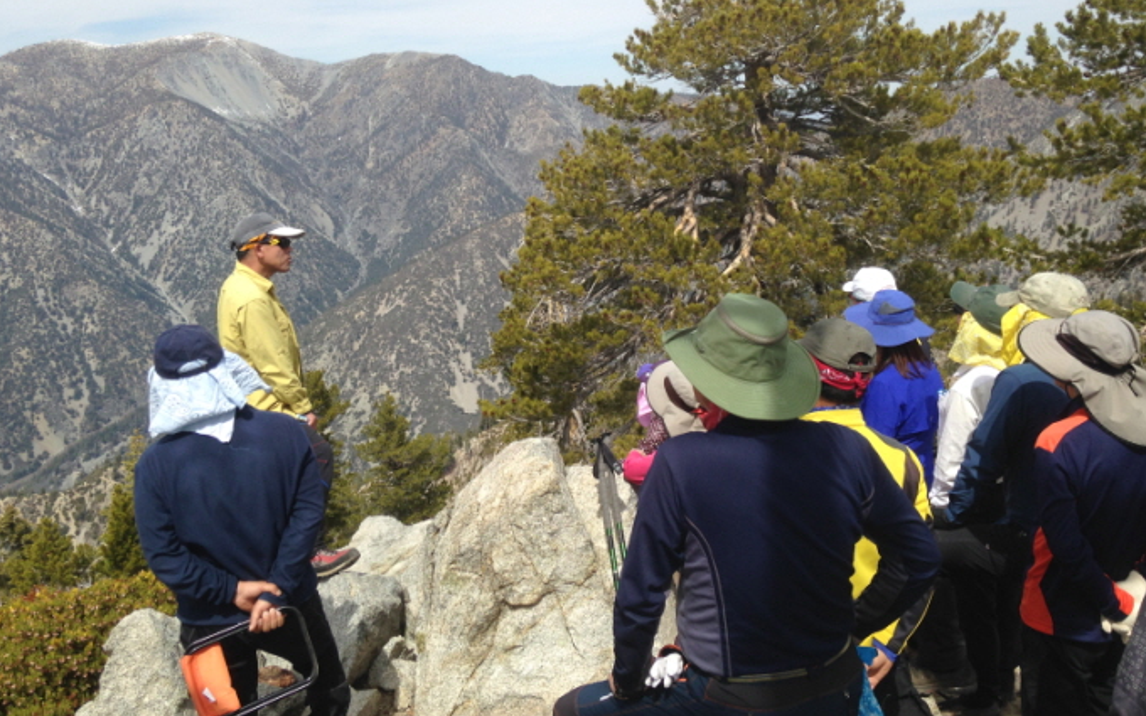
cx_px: 583
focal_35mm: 36
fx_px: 1124
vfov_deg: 35.3
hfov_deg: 54.0
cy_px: 316
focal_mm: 4.12
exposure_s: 1/1748
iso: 50
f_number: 2.4
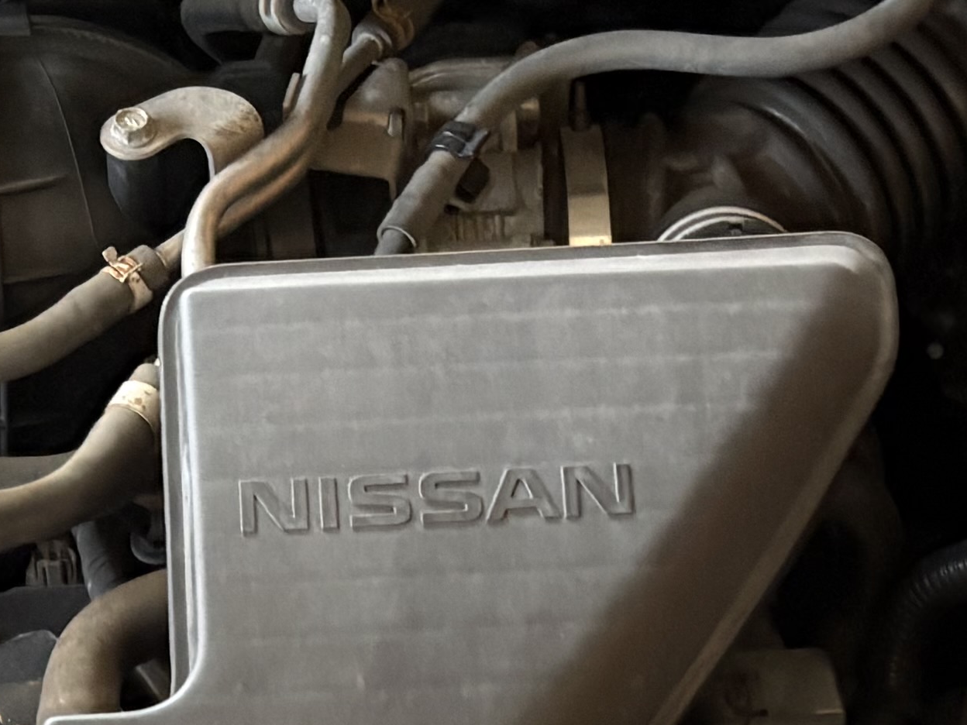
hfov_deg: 16.5
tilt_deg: -57.8
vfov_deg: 12.1
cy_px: 965
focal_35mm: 119
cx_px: 283
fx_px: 3324
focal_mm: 5.96
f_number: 1.6
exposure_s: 1/30
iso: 640
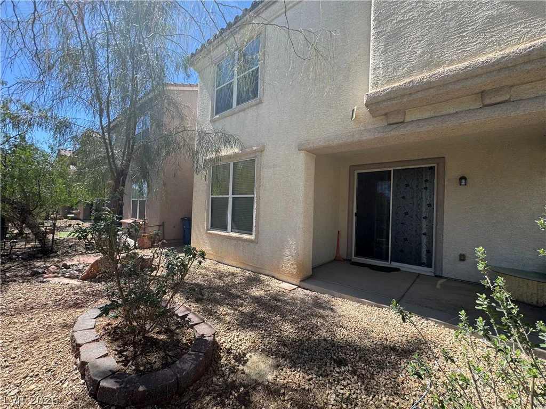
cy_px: 204
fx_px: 221
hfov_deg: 102.1
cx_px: 273
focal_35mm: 14
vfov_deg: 85.7
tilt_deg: +0.5
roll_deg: -2.8
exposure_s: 1/610
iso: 40
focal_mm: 2.22
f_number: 2.2
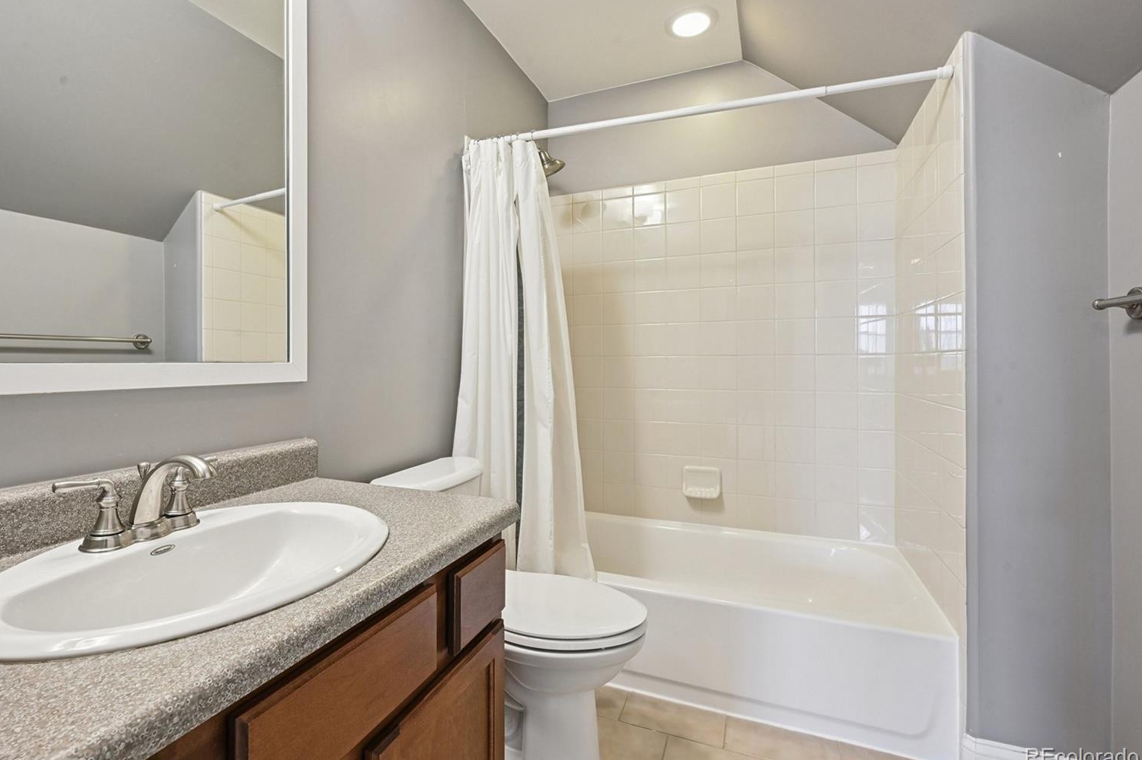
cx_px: 539
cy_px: 367
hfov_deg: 94.8
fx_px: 524
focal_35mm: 17
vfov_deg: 71.9
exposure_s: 1/4
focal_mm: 15.5
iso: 400
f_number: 10
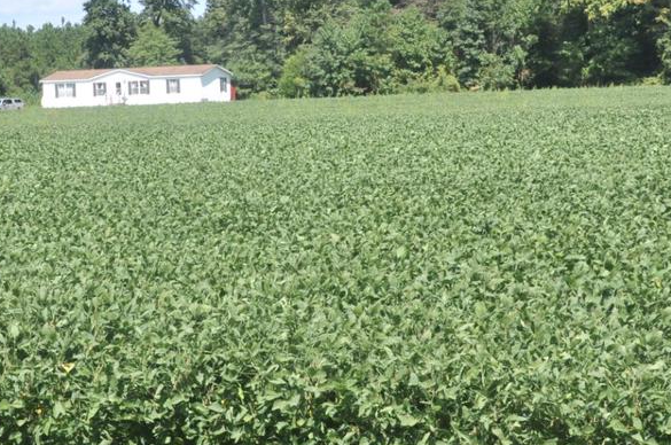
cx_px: 276
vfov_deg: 14.2
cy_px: 213
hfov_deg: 21.3
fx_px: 1786
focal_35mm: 96
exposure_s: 1/160
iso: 200
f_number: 13
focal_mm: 26
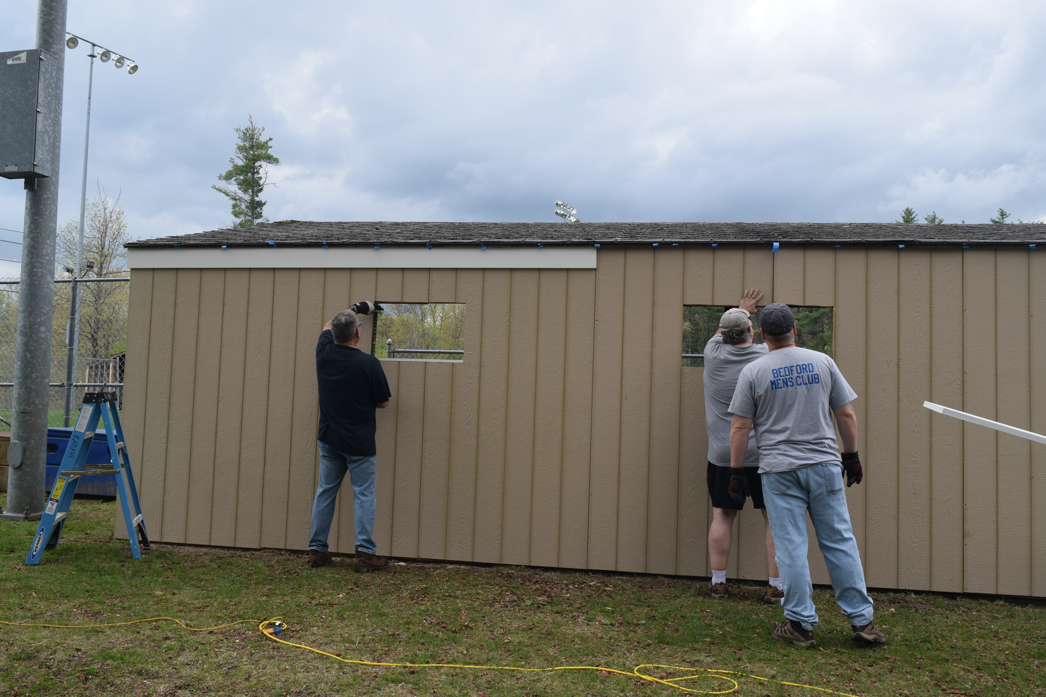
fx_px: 872
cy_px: 348
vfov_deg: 43.6
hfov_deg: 61.9
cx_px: 523
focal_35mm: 30
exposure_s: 1/250
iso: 220
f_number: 8
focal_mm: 20
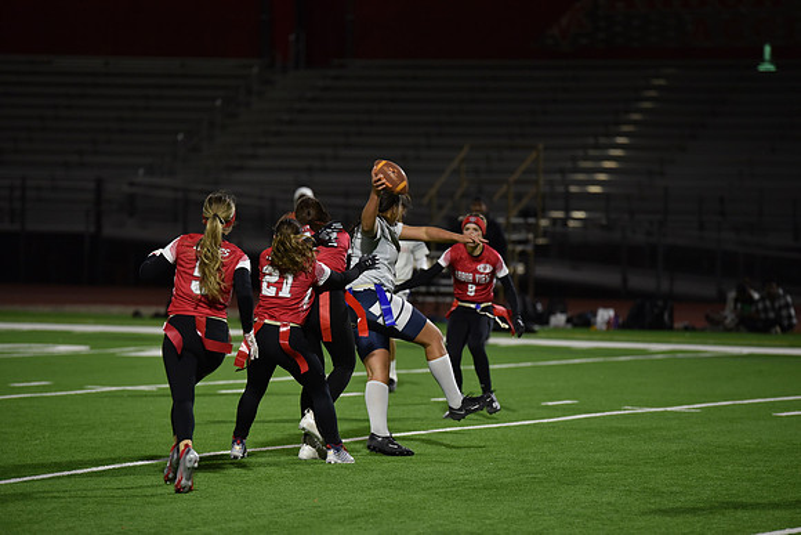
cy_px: 268
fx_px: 4451
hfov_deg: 10.3
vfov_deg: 6.9
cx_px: 400
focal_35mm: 200
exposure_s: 1/640
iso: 2200
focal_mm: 200
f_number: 2.8
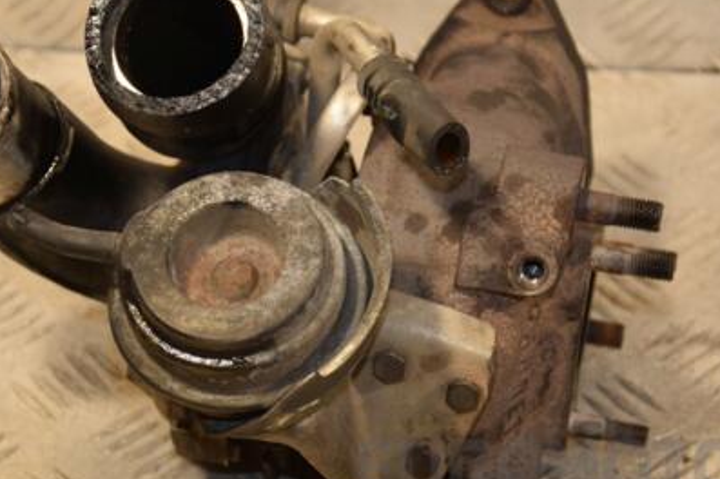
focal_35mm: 118
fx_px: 2358
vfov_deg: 11.6
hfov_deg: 17.4
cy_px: 225
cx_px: 325
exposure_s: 1/160
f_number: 5
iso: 800
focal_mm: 52
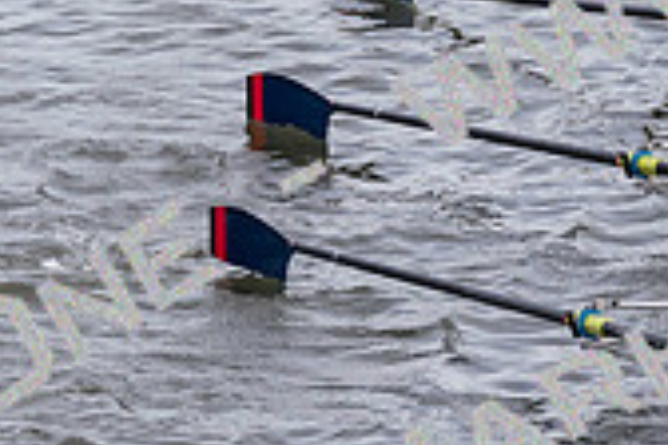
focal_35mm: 692
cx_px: 883
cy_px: 157
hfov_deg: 3.0
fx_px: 12839
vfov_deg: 2.0
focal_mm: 200
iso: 500
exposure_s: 1/1600
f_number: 5.6
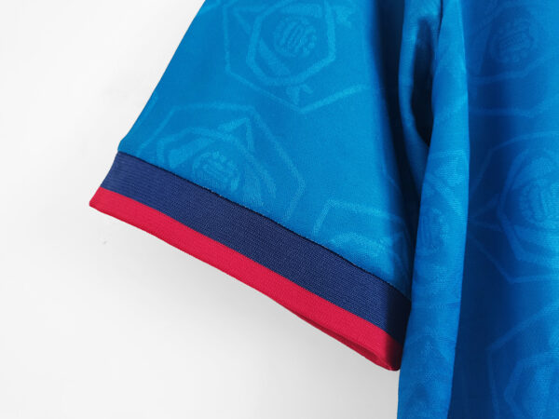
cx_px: 280
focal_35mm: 26
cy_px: 210
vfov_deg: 53.1
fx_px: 420
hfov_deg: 67.3
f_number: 1.8
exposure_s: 1/50
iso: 320
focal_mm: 5.58
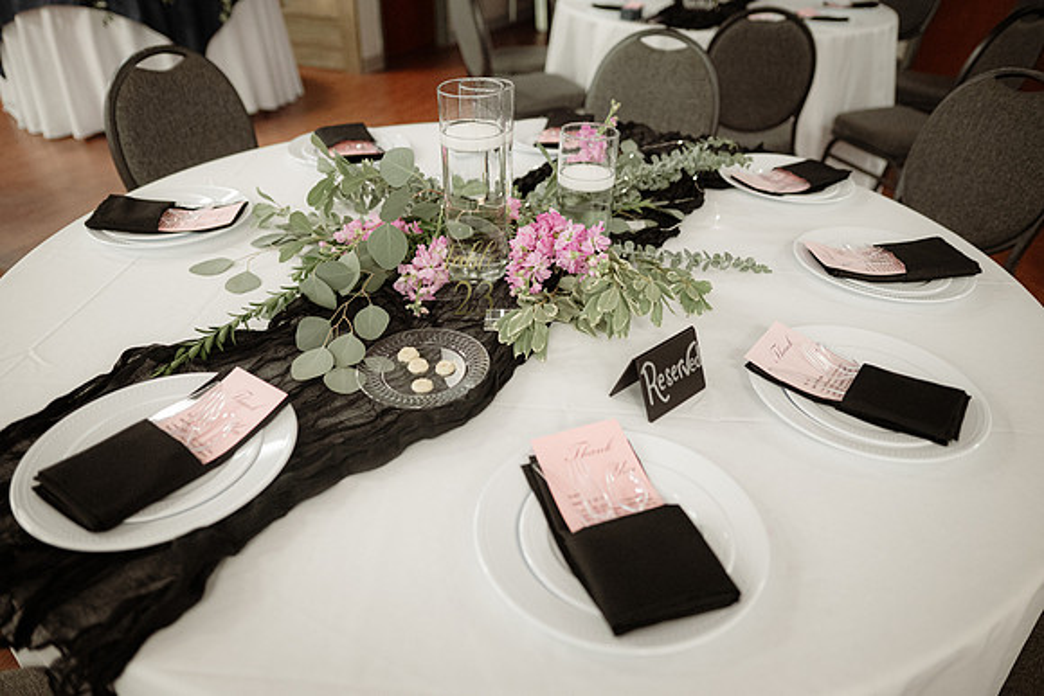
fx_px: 696
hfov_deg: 73.7
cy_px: 348
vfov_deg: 53.2
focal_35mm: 24
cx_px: 522
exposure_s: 1/400
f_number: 2.2
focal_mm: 24
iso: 2000
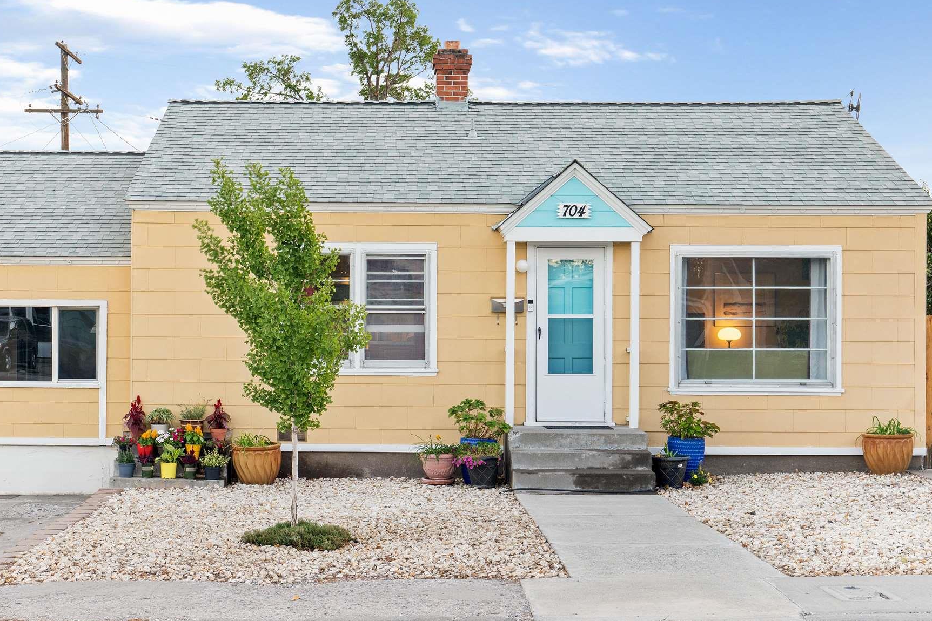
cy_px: 314
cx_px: 392
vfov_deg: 23.8
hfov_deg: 35.0
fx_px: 1476
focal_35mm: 57
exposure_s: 1/15
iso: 400
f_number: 9
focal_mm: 32
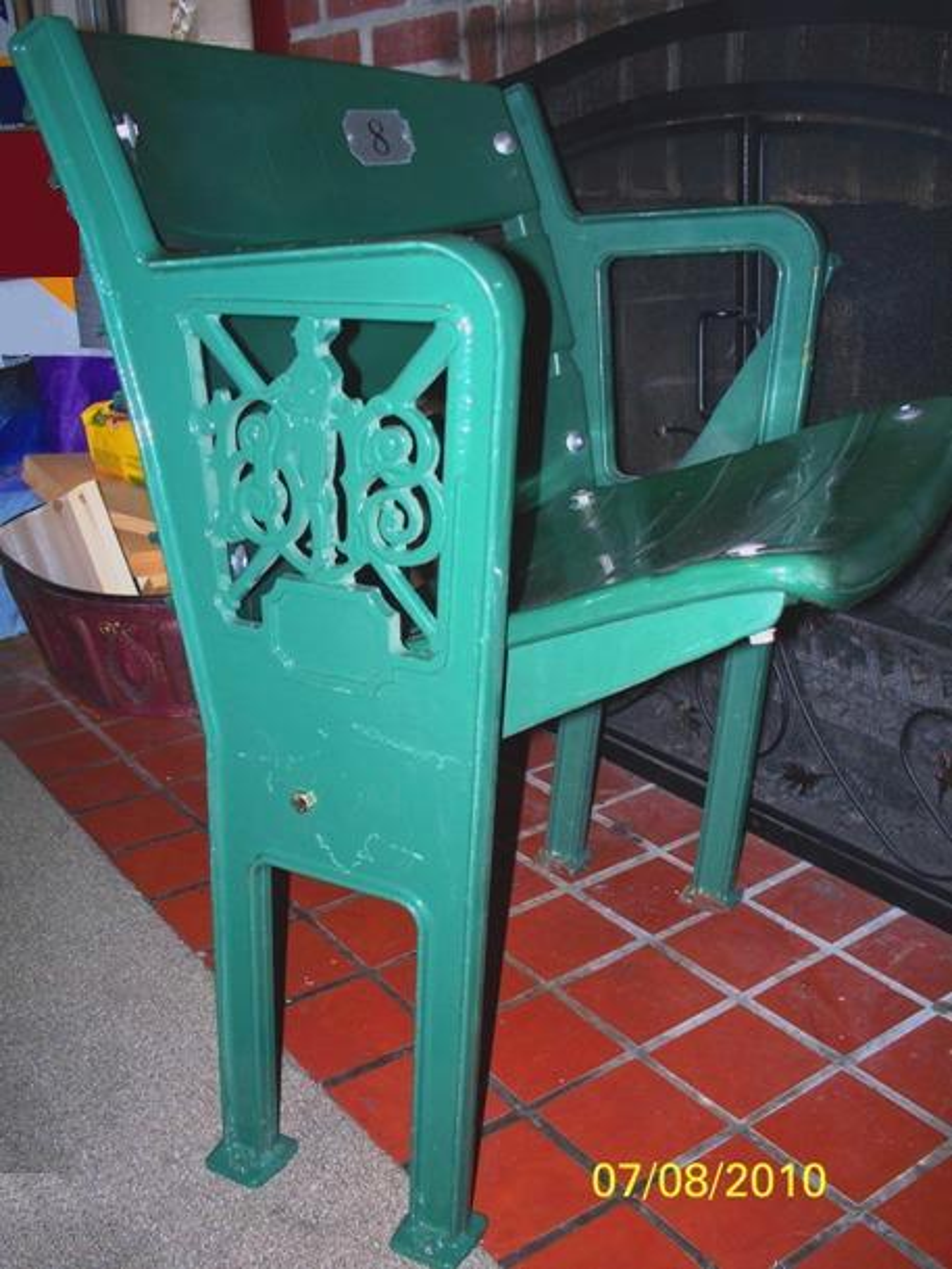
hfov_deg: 40.7
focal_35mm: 35
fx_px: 1283
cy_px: 634
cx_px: 476
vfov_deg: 52.6
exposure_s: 1/30
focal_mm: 7.54
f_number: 2.8
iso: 80
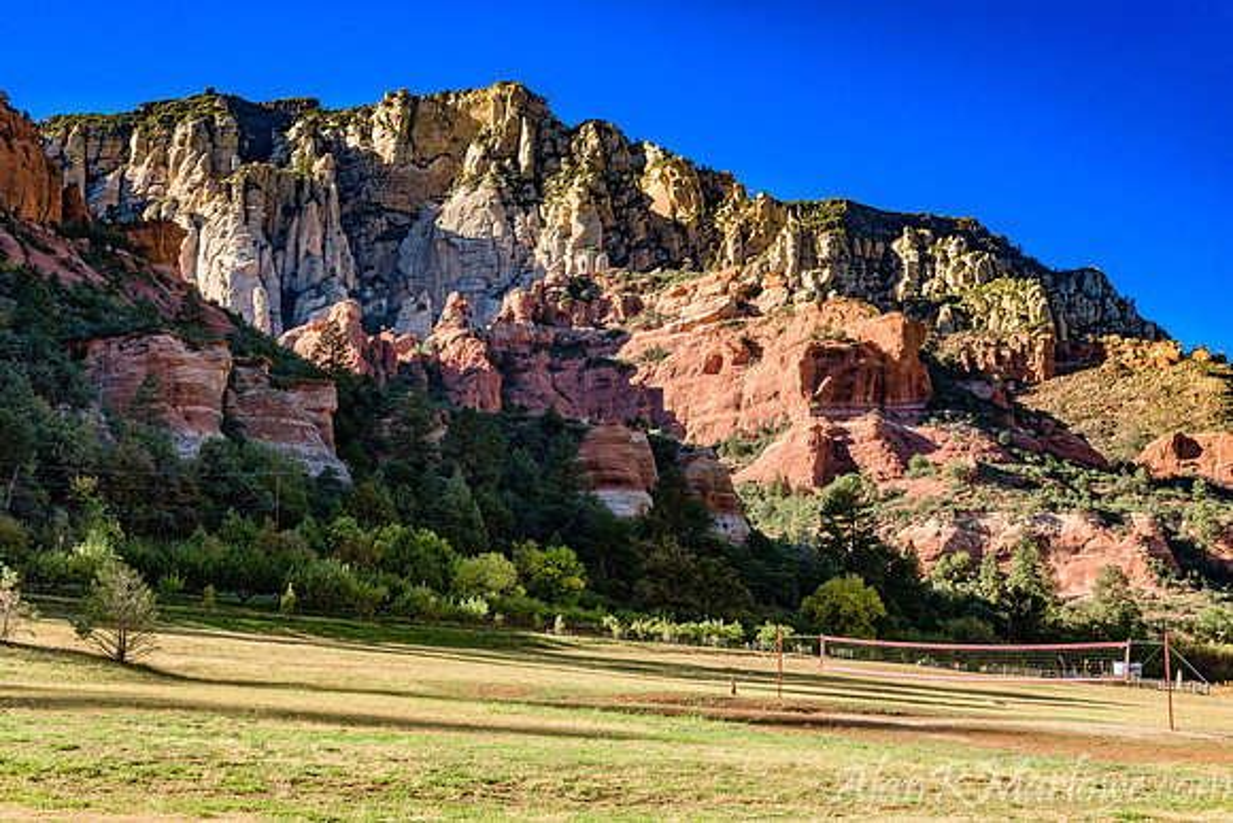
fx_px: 1507
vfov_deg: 30.5
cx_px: 616
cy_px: 412
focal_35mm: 44
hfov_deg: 44.5
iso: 250
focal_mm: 44
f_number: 5.6
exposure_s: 1/160
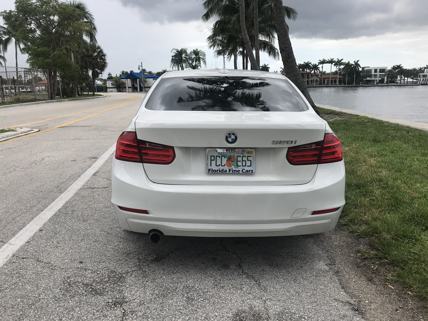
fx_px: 346
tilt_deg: -10.3
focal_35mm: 28
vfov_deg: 49.7
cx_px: 214
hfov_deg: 63.4
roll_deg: +1.0
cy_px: 160
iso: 20
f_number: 1.8
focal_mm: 3.99
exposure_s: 1/1773
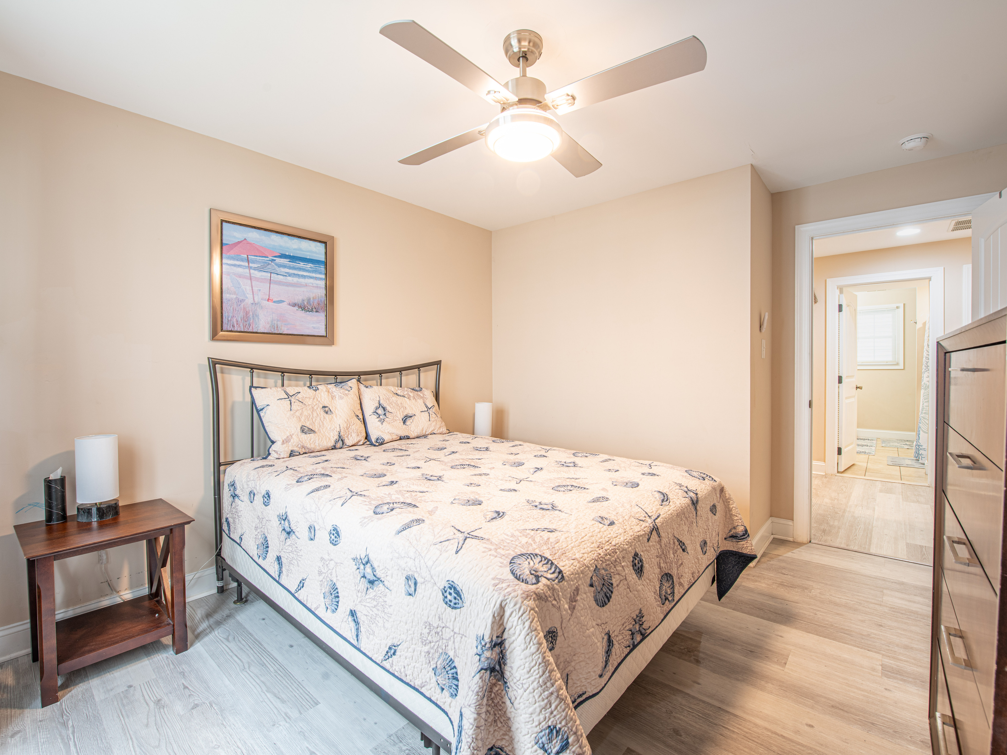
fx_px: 440
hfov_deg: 97.6
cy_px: 378
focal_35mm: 15
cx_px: 499
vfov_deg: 81.2
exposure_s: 2.5
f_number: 9
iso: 64
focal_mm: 14
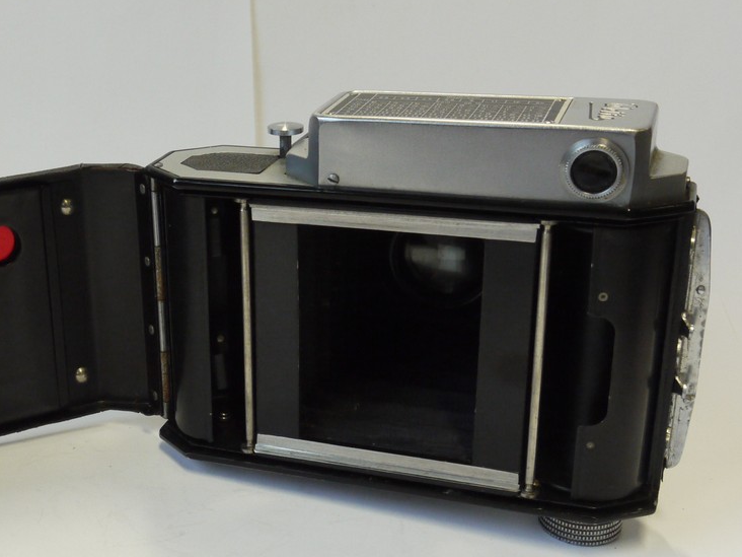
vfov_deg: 24.7
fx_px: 1265
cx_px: 137
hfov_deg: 31.7
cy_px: 348
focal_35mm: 59
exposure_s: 1/30
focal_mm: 18
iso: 800
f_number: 10
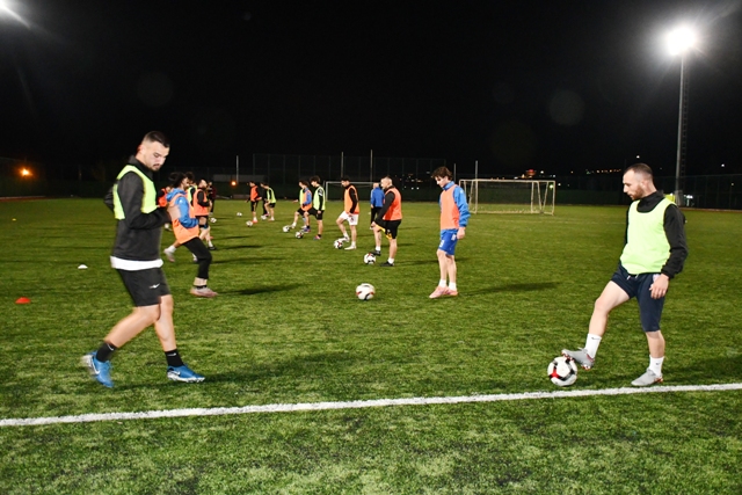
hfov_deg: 55.8
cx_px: 371
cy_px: 248
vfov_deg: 38.9
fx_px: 701
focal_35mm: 34
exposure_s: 1/60
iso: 5600
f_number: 3.8
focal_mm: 23
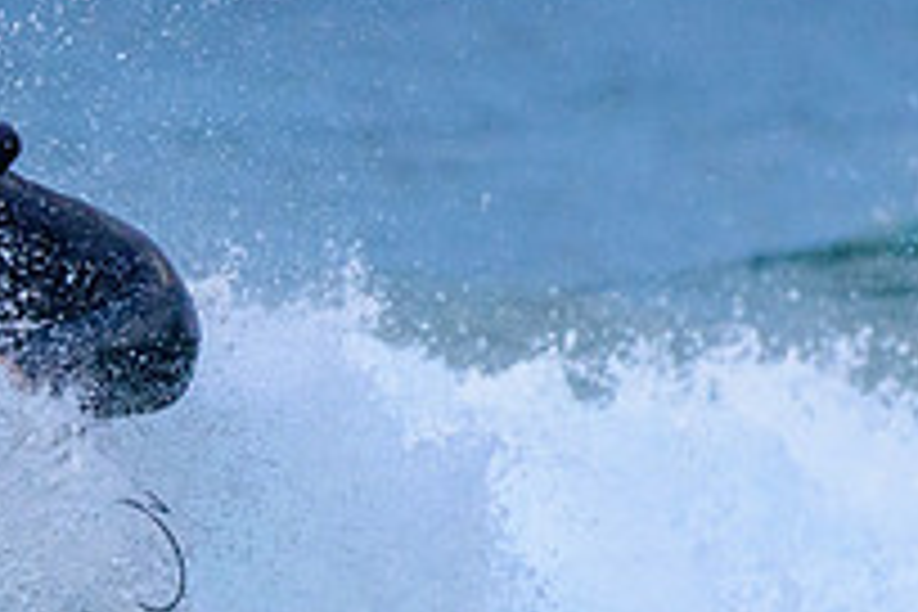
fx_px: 44494
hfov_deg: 1.2
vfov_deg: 0.8
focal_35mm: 1745
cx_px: 31
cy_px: 515
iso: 1800
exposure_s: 1/2000
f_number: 5.6
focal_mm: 500
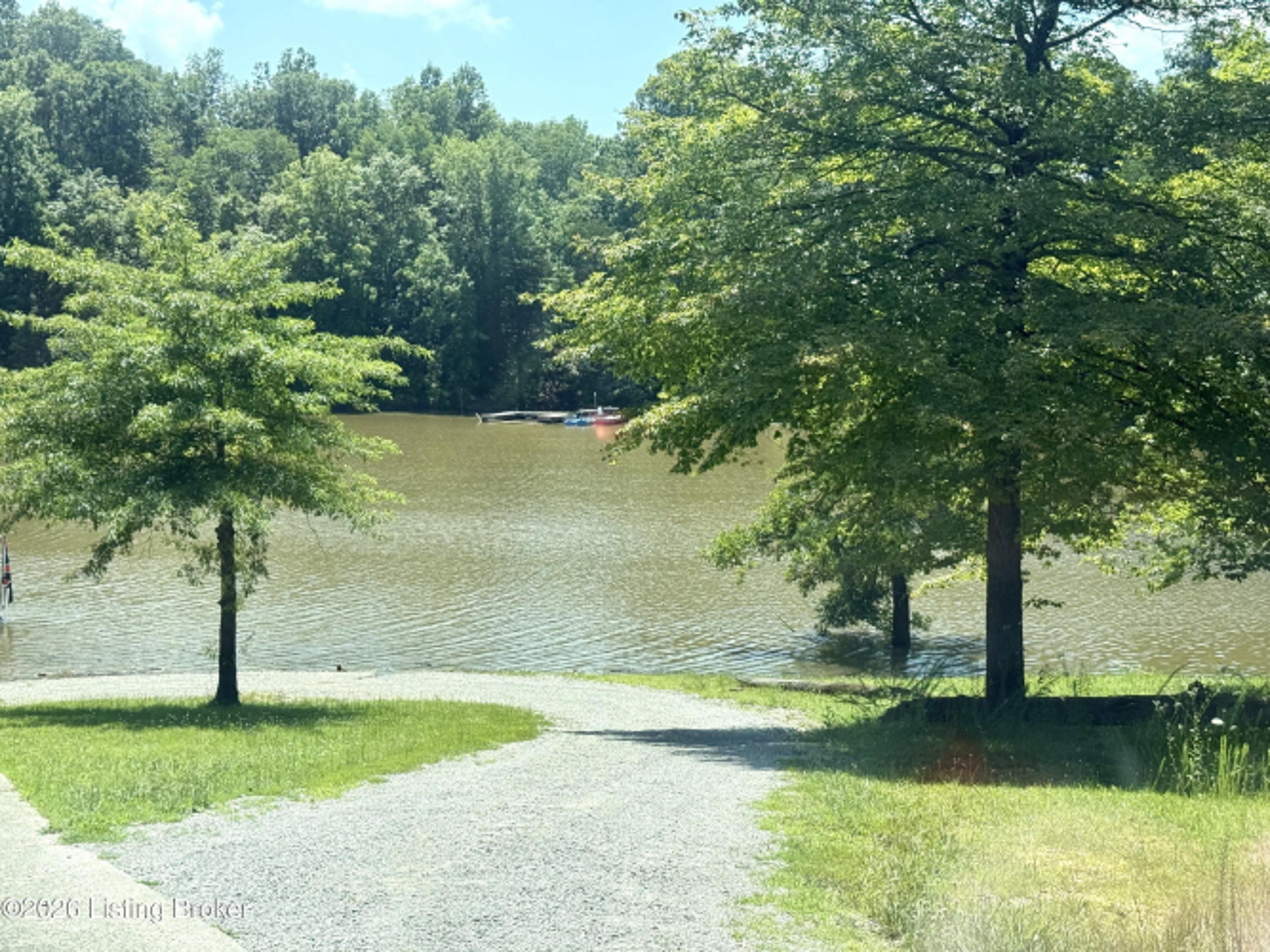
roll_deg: -0.8
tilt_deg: -4.1
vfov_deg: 30.3
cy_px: 476
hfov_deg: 39.7
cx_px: 635
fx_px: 1761
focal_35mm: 48
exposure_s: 1/2494
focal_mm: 6.76
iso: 80
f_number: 1.78
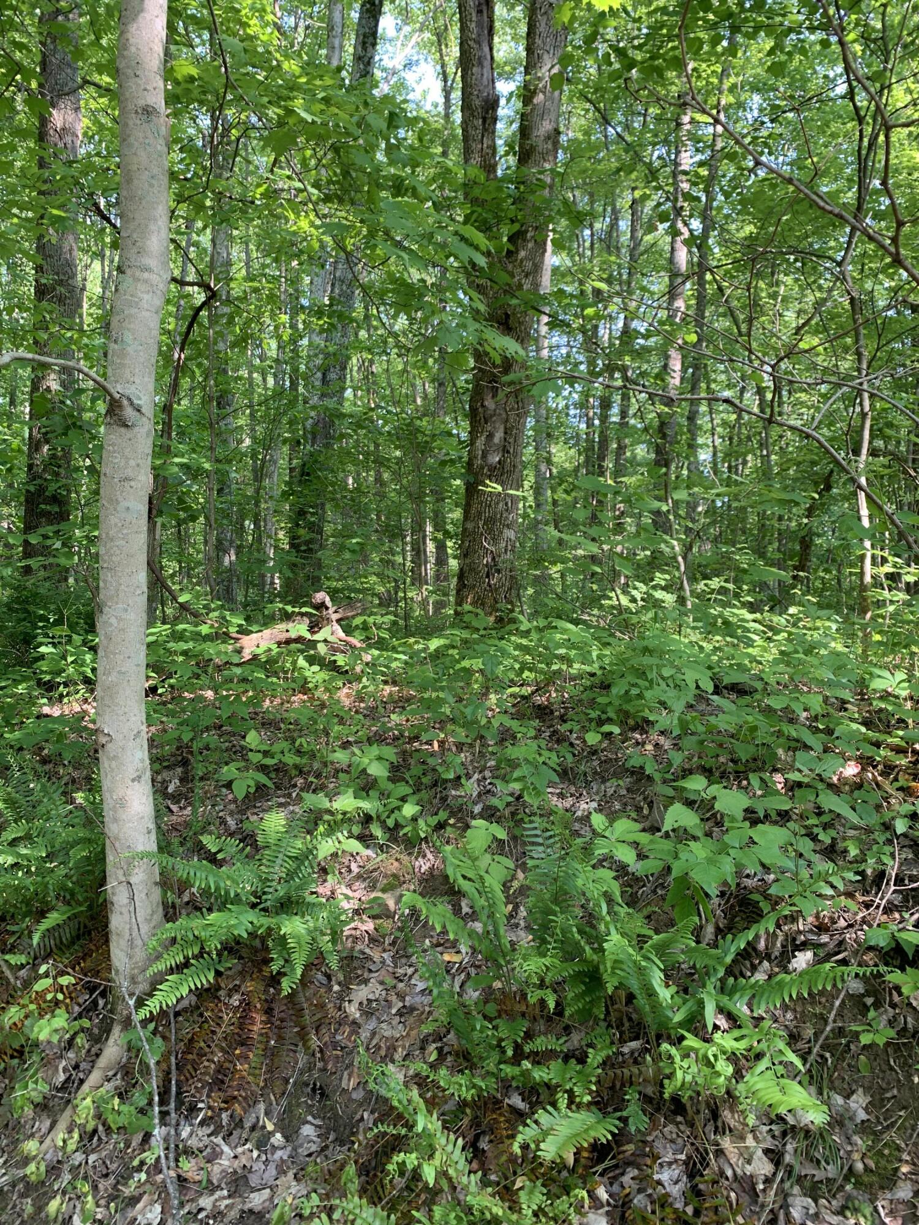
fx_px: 920
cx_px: 460
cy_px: 612
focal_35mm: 26
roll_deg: +0.1
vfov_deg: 67.3
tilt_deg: -0.1
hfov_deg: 53.1
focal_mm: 4.25
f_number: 1.8
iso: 50
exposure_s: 1/121
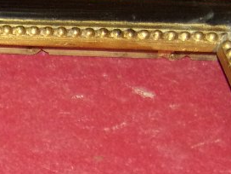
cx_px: -93
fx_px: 1268
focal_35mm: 190
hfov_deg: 10.1
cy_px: 281
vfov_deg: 7.6
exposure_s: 1/34
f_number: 4.1
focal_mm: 7.8
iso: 200
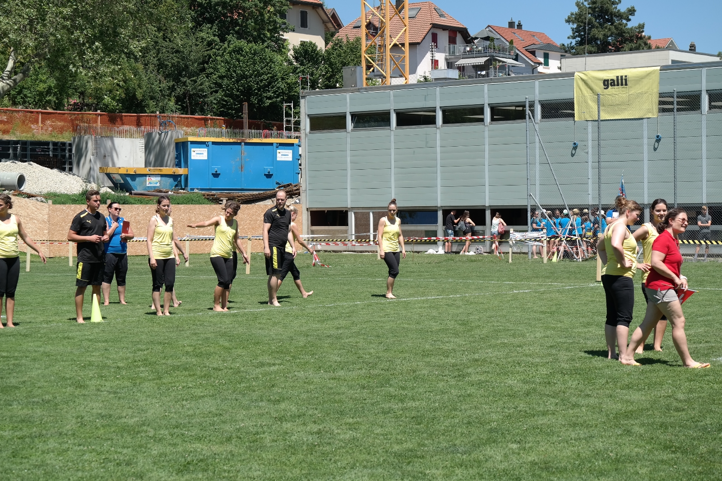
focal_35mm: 77
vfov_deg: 17.7
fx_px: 1544
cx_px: 361
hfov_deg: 26.3
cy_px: 240
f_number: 5.6
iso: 100
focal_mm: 50
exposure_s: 1/320
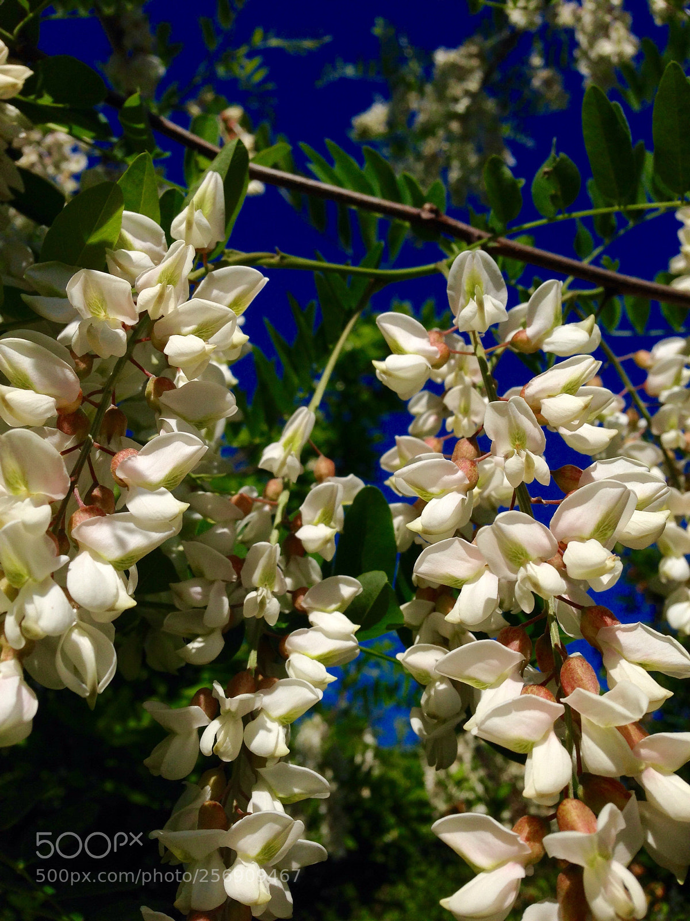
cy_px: 460
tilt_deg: +40.4
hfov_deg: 42.9
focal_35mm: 33
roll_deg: -2.8
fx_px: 877
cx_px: 345
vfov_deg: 55.4
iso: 50
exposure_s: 1/4525
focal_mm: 4.12
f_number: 2.4
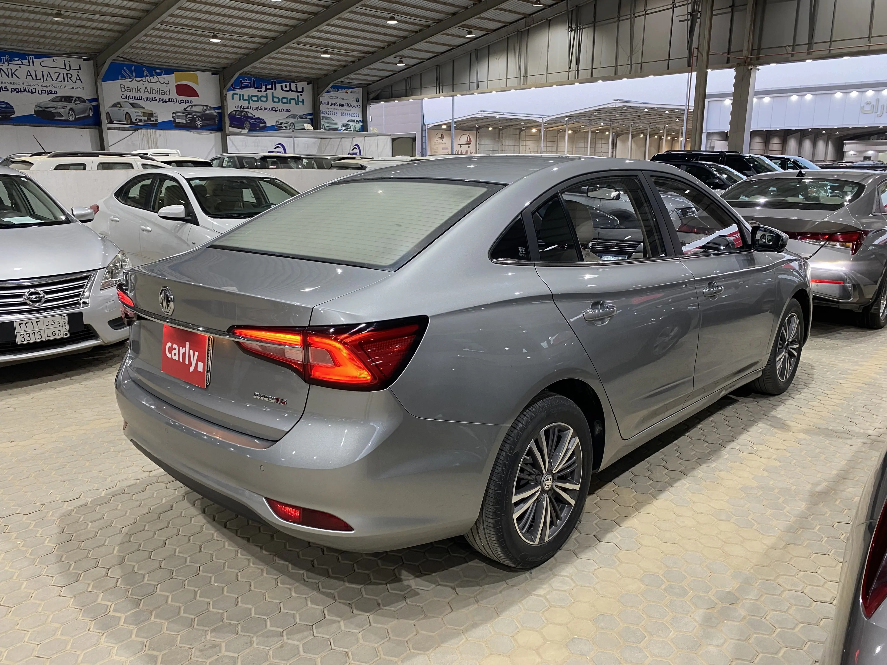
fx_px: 666
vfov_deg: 53.1
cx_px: 444
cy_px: 332
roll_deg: +0.4
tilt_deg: -13.0
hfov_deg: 67.3
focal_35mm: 26
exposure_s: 1/60
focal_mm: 4.25
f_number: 1.8
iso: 125
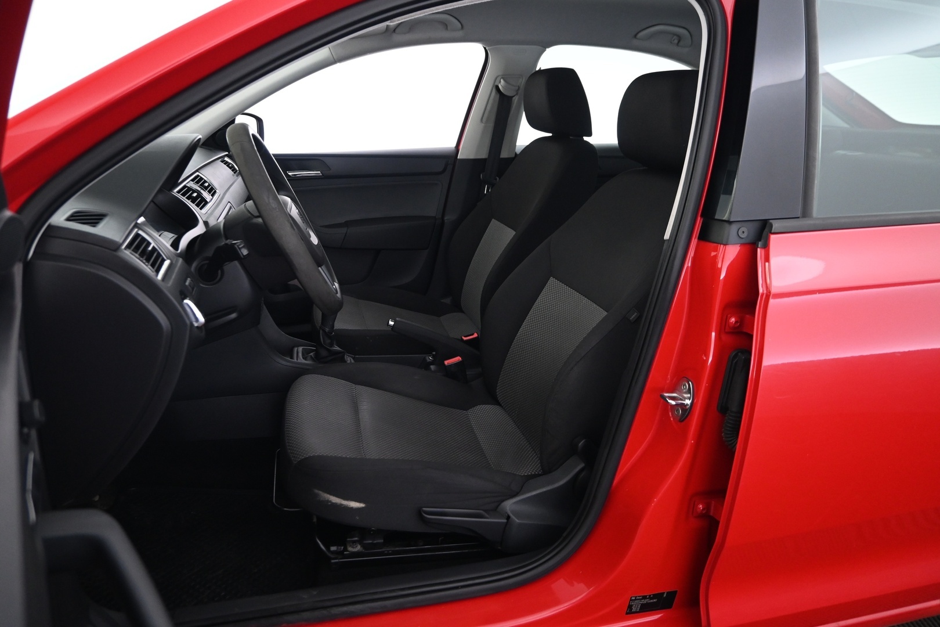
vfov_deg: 53.1
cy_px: 314
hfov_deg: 73.7
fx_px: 627
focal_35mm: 24
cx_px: 470
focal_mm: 16
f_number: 3.5
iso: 1600
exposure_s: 1/15
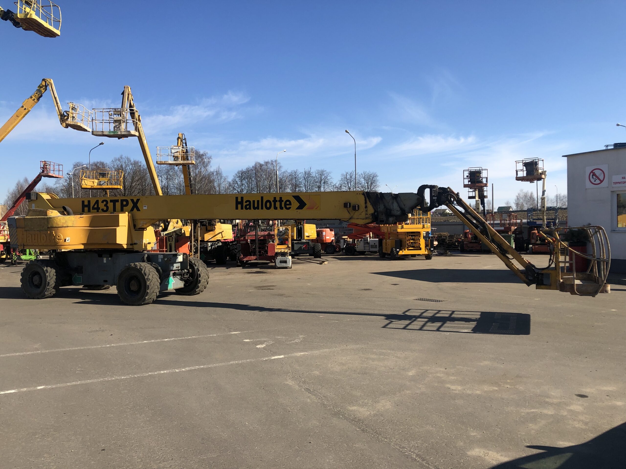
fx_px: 506
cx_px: 313
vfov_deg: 49.7
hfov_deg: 63.4
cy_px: 234
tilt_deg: +0.4
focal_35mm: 28
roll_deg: +1.1
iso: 20
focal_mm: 3.99
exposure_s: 1/1845
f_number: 1.8
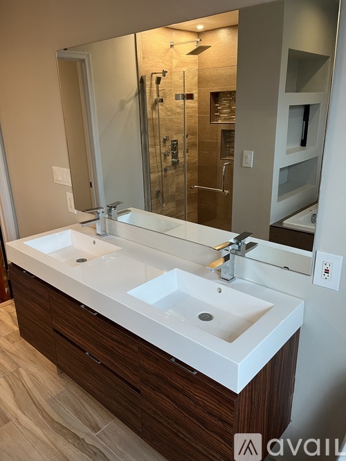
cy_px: 230
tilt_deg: -17.9
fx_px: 347
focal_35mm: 26
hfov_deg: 53.0
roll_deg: +2.5
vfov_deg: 67.3
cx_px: 173
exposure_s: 1/60
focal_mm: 5.1
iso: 160
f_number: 1.6
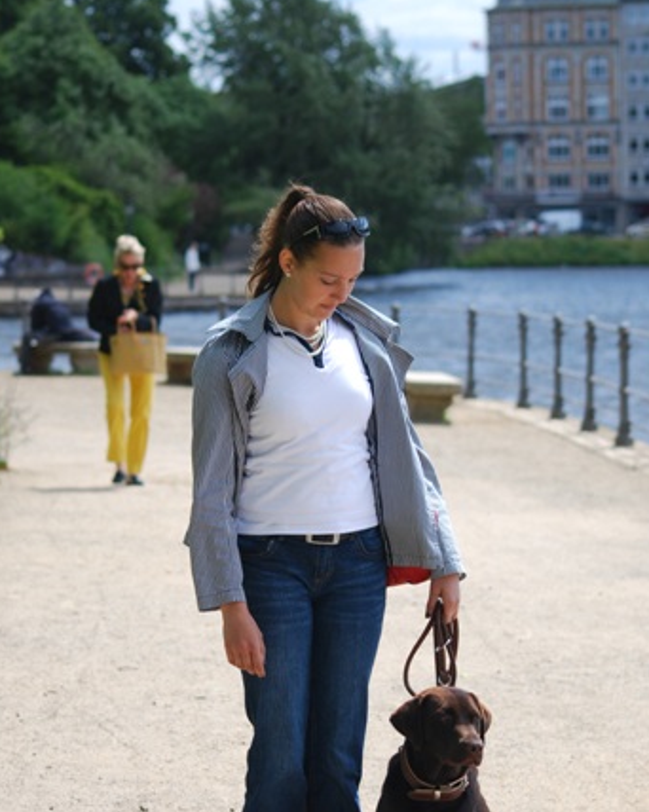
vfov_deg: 14.4
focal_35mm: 134
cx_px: 325
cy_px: 545
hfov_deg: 11.5
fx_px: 3220
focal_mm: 70
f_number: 4.5
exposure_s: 1/320
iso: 200
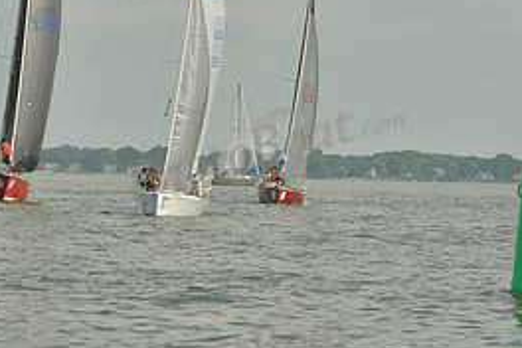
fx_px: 2552
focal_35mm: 176
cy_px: 74
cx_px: 26
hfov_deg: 11.6
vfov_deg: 7.8
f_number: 11
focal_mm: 80
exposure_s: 1/800
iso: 280
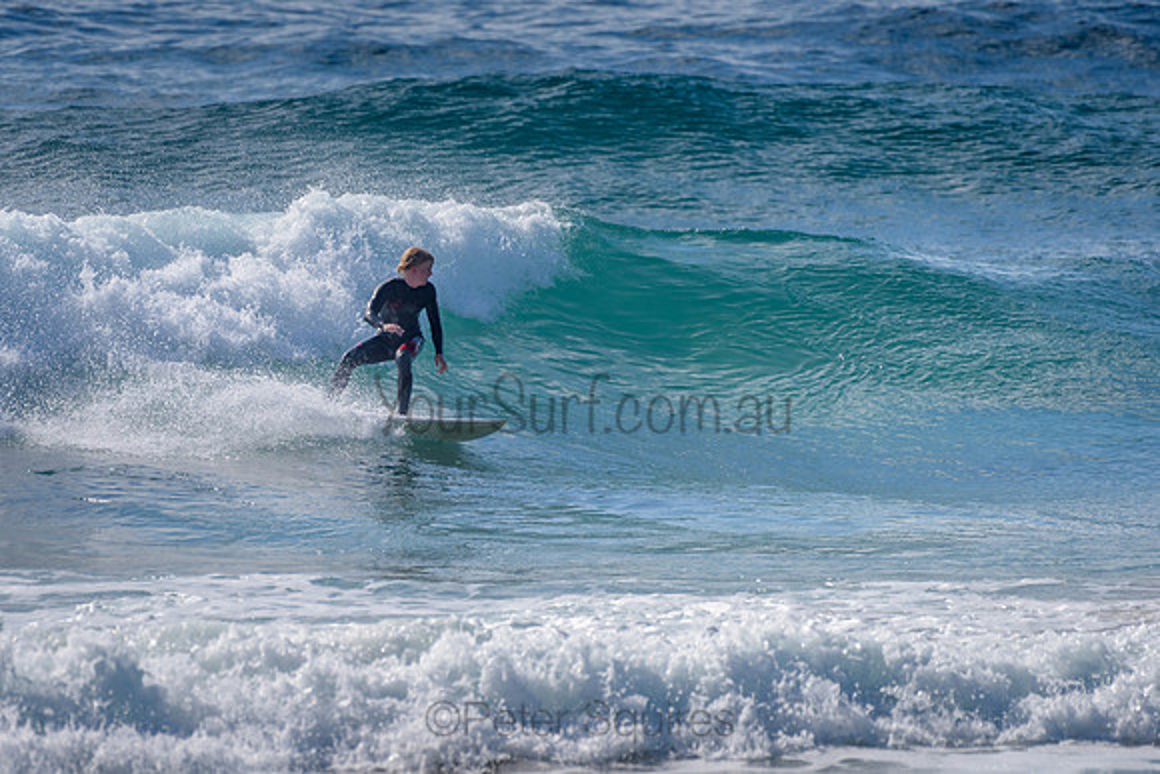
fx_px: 19761
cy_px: 340
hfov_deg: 3.4
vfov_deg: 2.2
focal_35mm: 613
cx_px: 449
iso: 125
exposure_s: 1/2000
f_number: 5.6
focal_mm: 500
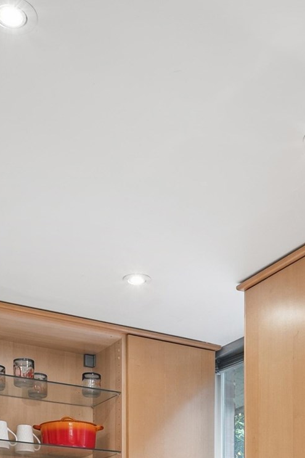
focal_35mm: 62
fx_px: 788
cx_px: 169
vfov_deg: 27.0
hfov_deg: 21.9
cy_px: 601
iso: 250
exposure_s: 1/8
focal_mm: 15
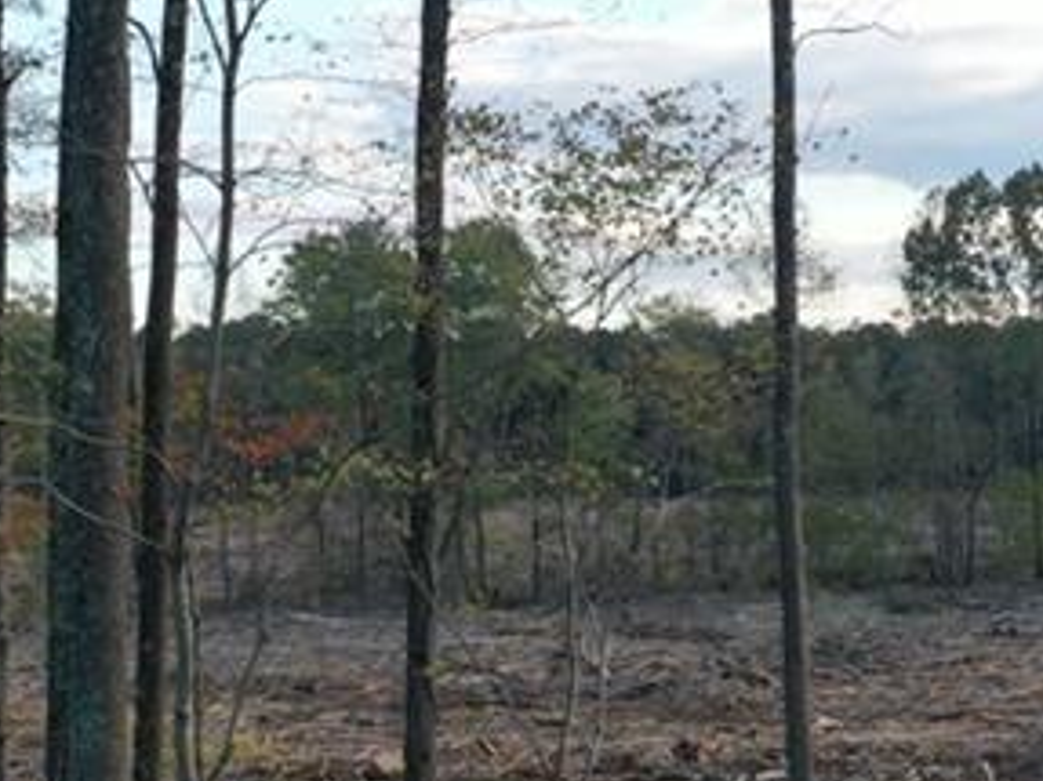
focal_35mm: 96
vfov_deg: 15.4
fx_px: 2891
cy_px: 447
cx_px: 407
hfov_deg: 20.4
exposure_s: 1/100
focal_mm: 10.26
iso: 100
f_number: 5.6
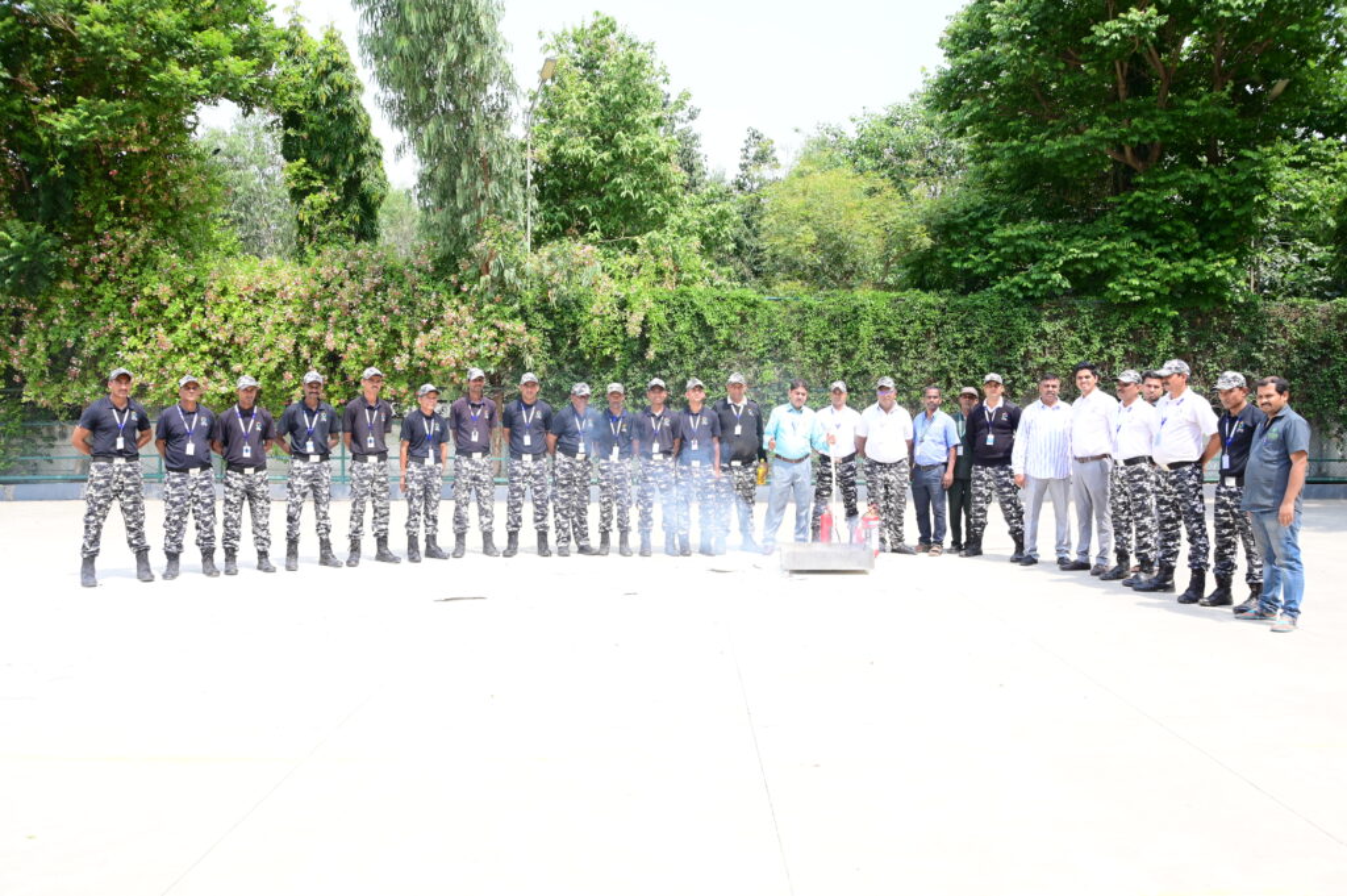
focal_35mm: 34
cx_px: 674
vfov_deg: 38.3
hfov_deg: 55.1
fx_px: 1290
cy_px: 448
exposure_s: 1/160
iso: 400
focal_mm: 34.5
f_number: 10
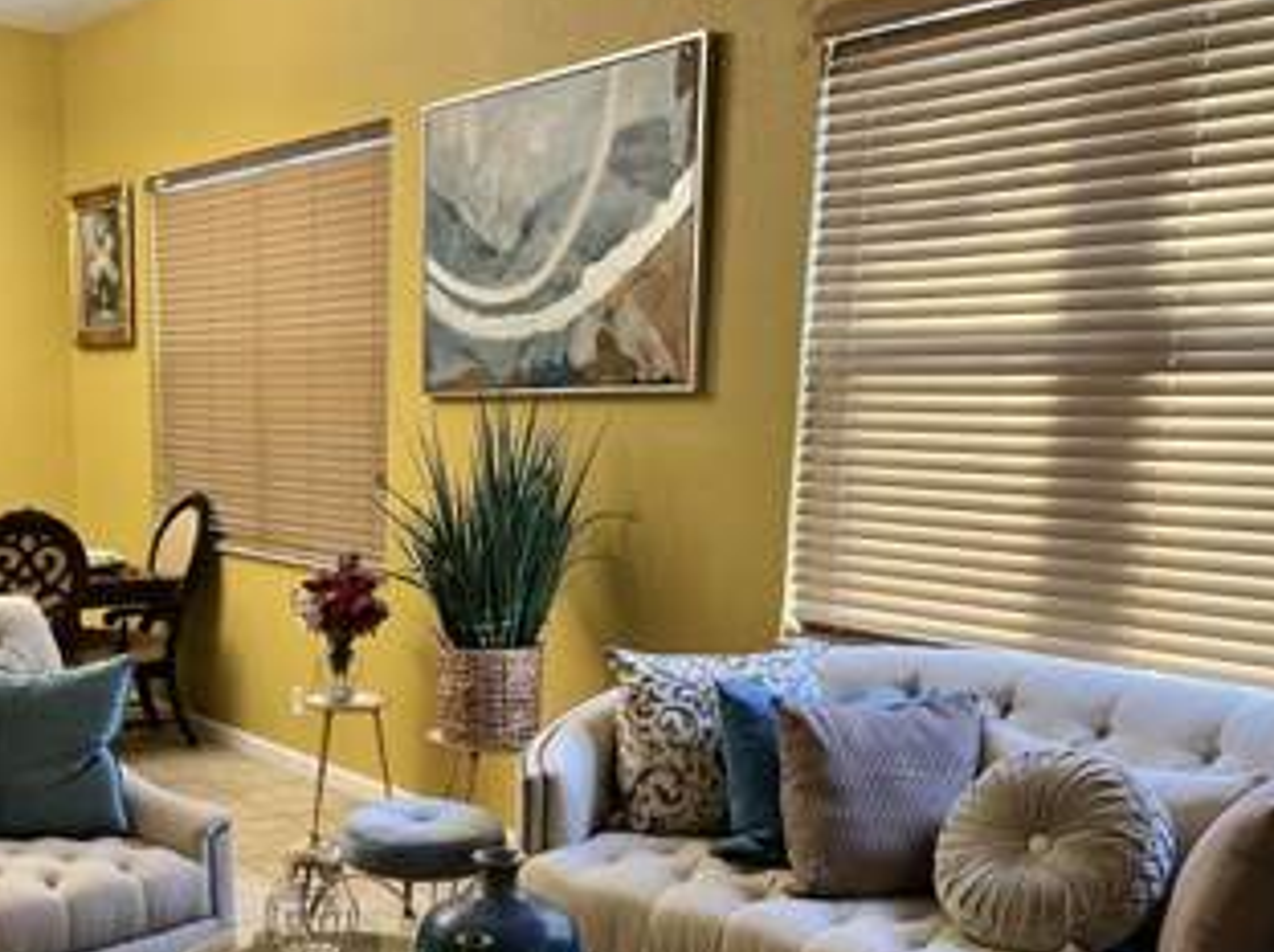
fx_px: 1470
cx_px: 372
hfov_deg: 45.7
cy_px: 668
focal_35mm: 40
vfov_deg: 35.4
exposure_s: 1/60
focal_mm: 5.7
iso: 250
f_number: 1.5
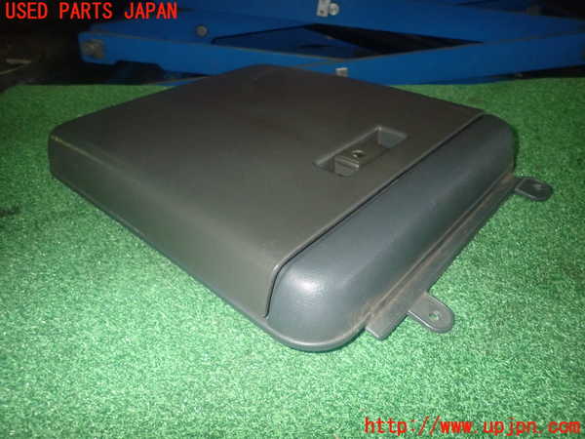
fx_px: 422
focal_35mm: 25
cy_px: 220
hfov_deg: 69.4
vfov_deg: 54.9
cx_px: 292
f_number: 5.6
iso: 800
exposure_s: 1/30
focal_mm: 4.5
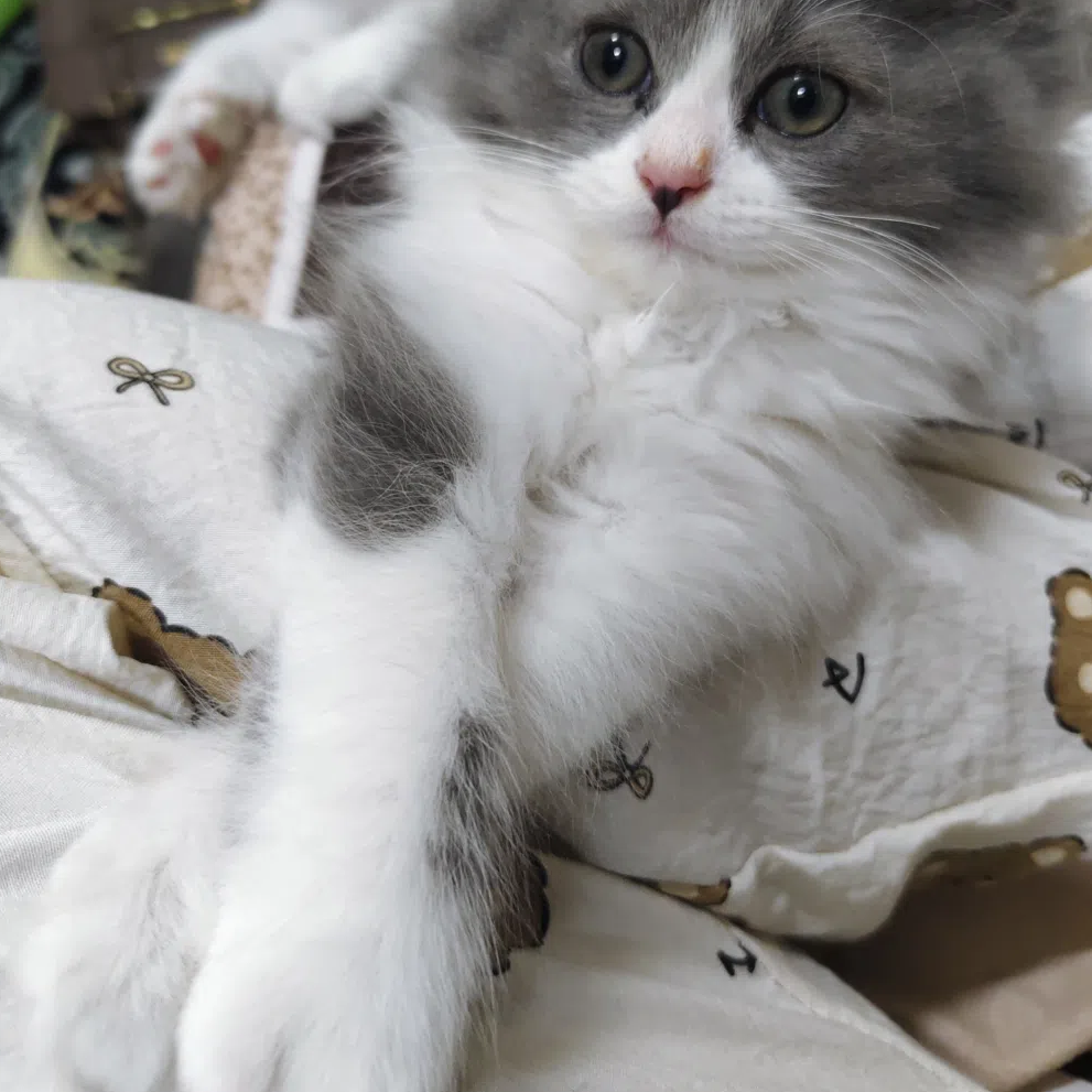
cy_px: 397
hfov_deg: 57.3
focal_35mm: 28
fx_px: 999
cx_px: 561
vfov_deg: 56.5
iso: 921
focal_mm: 5.56
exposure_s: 1/50
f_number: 2.8
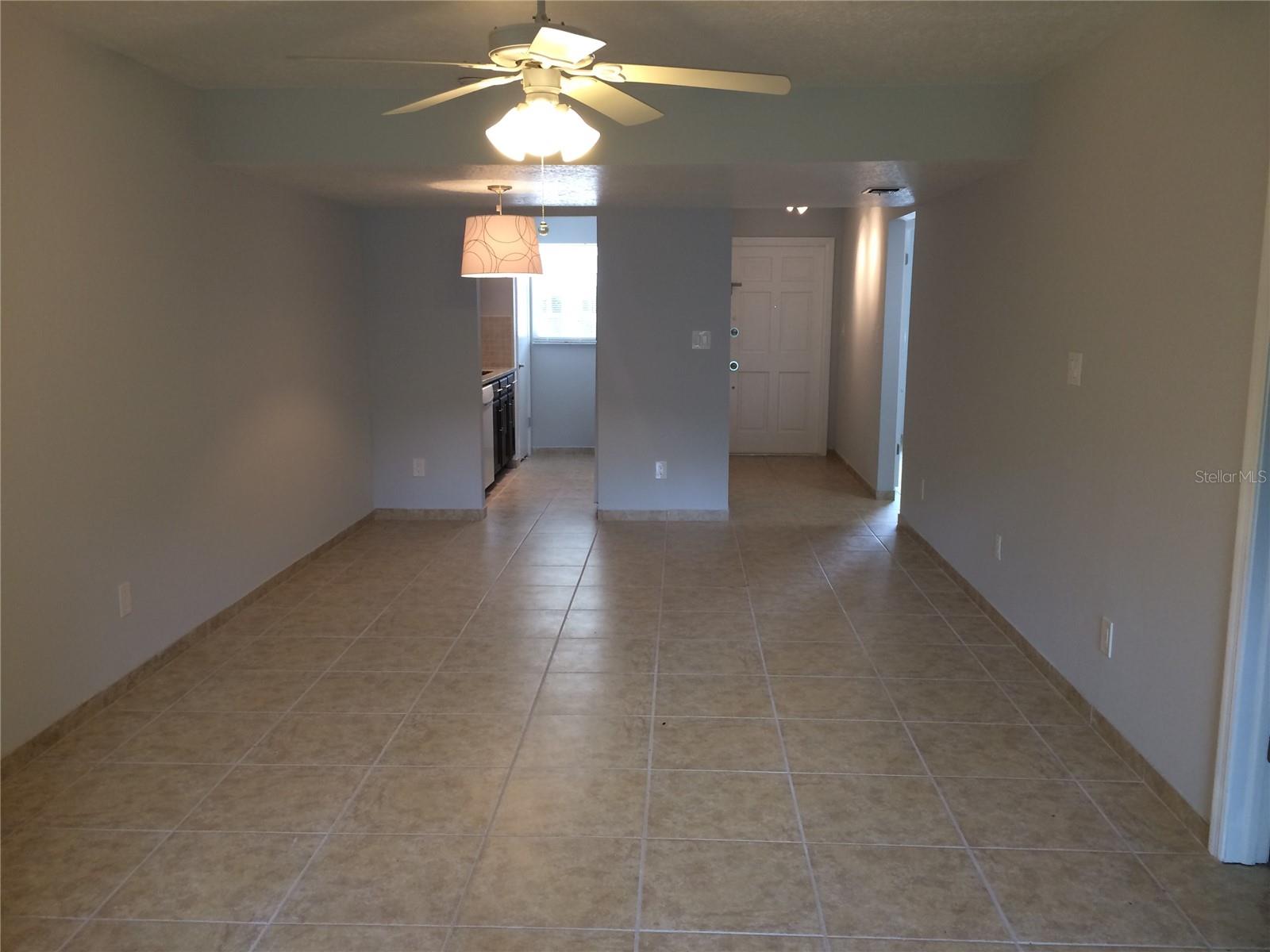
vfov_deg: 48.2
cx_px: 635
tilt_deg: -9.5
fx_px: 1064
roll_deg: +1.0
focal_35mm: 29
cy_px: 476
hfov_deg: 61.7
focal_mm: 4.15
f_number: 2.2
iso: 80
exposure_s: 1/30
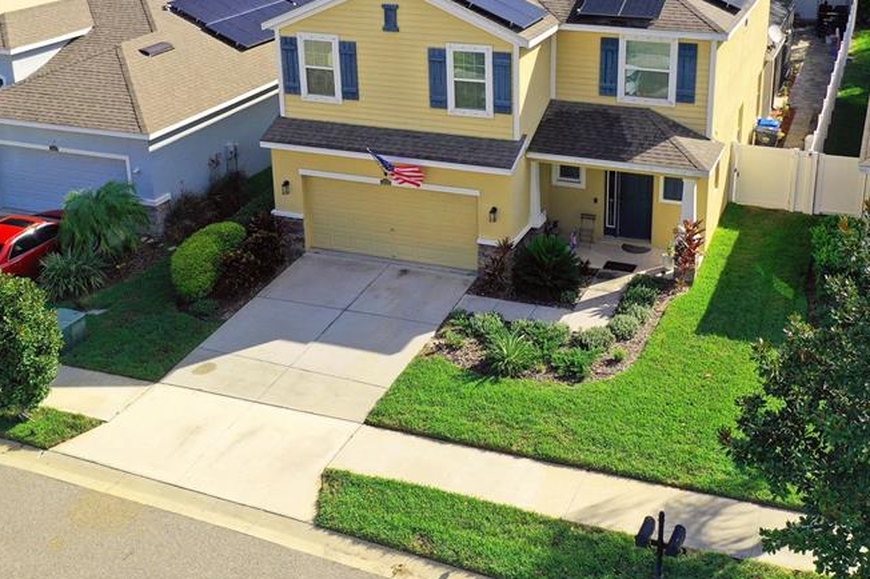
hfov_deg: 44.4
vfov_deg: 30.1
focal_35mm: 44
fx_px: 1063
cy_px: 156
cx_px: 484
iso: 100
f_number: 3.5
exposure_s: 1/50
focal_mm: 10.26
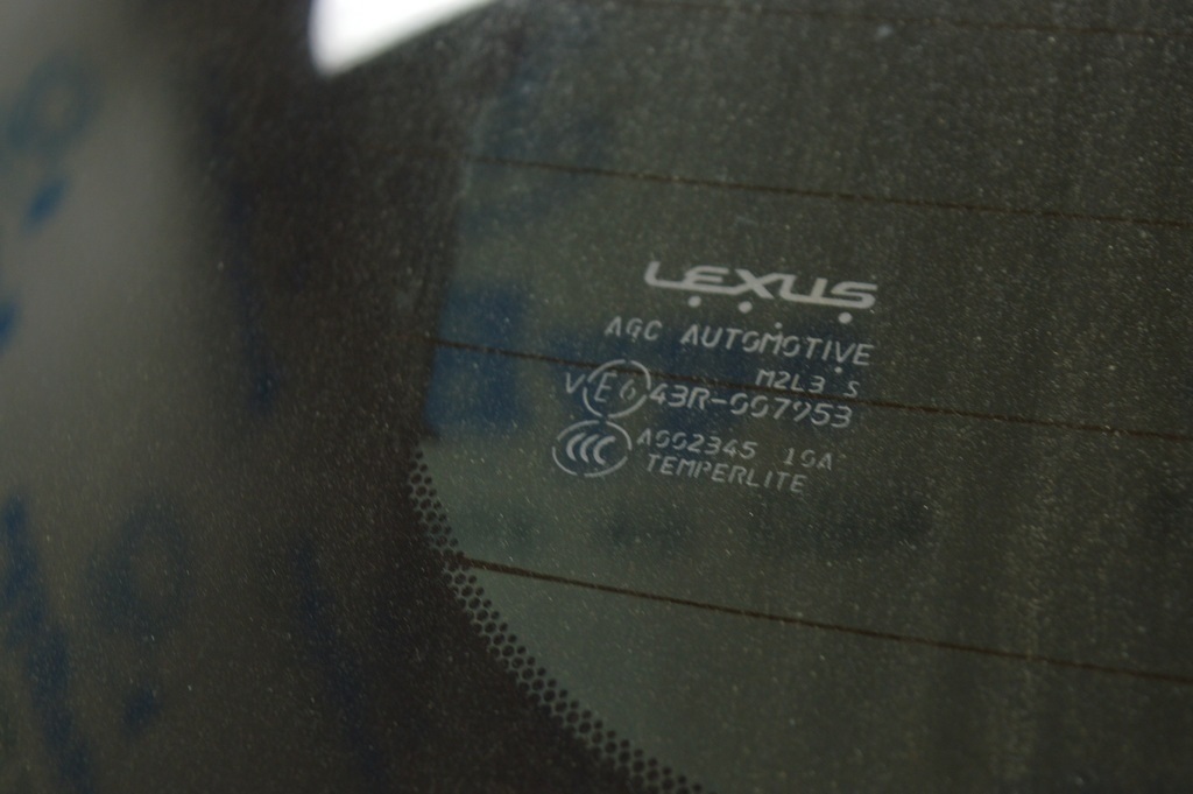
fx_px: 2732
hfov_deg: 24.6
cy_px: 397
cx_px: 596
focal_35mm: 82
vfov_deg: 16.5
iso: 400
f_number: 5.6
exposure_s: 1/20
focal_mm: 55
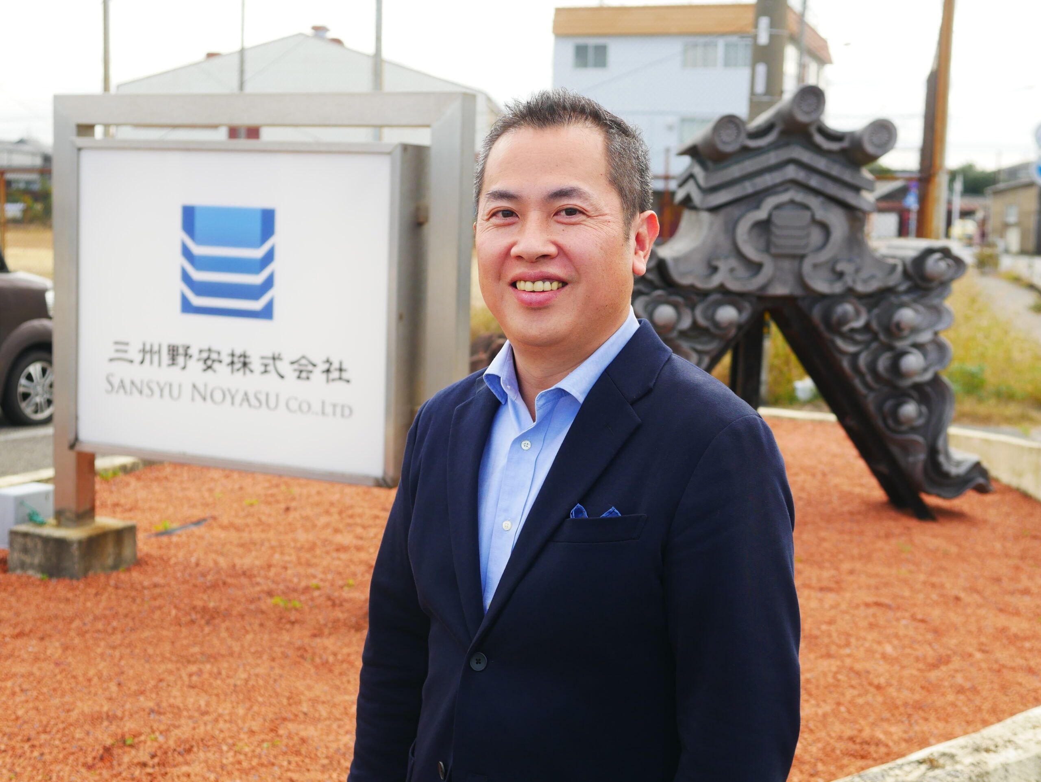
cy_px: 391
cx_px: 520
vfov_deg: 29.1
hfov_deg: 38.2
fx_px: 1504
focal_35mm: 50
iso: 200
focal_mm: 25
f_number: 3.2
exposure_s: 1/640
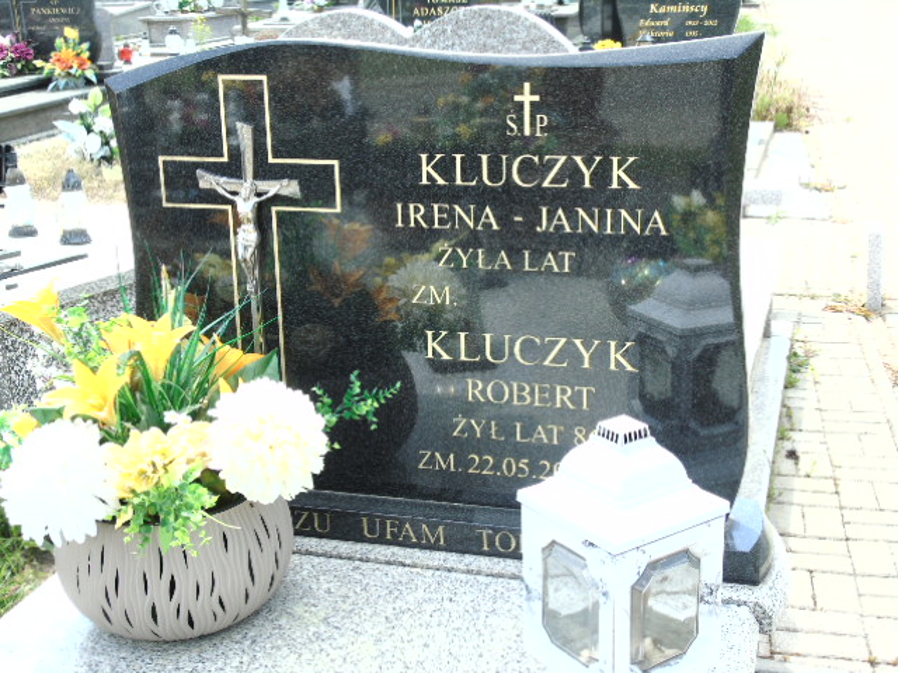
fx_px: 1193
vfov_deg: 31.5
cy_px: 336
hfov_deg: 41.2
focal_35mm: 46
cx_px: 449
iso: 80
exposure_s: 1/125
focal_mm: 8.2
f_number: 4.1
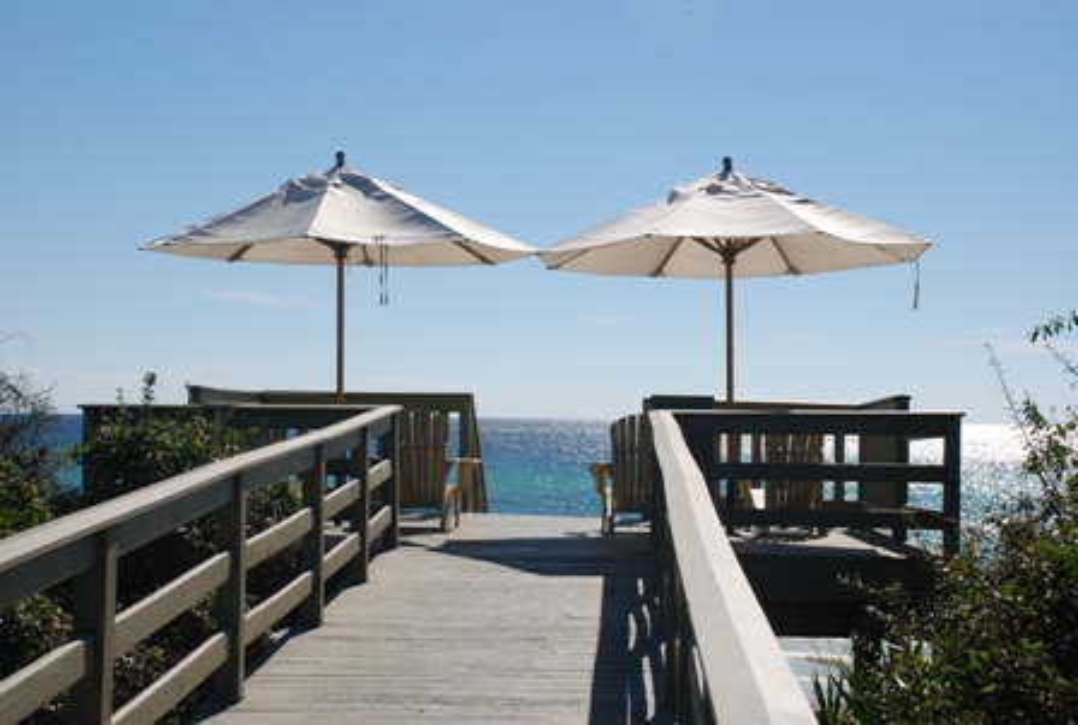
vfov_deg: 22.7
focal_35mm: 60
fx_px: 1801
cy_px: 362
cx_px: 539
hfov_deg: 33.3
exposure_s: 1/320
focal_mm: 40
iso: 100
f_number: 9
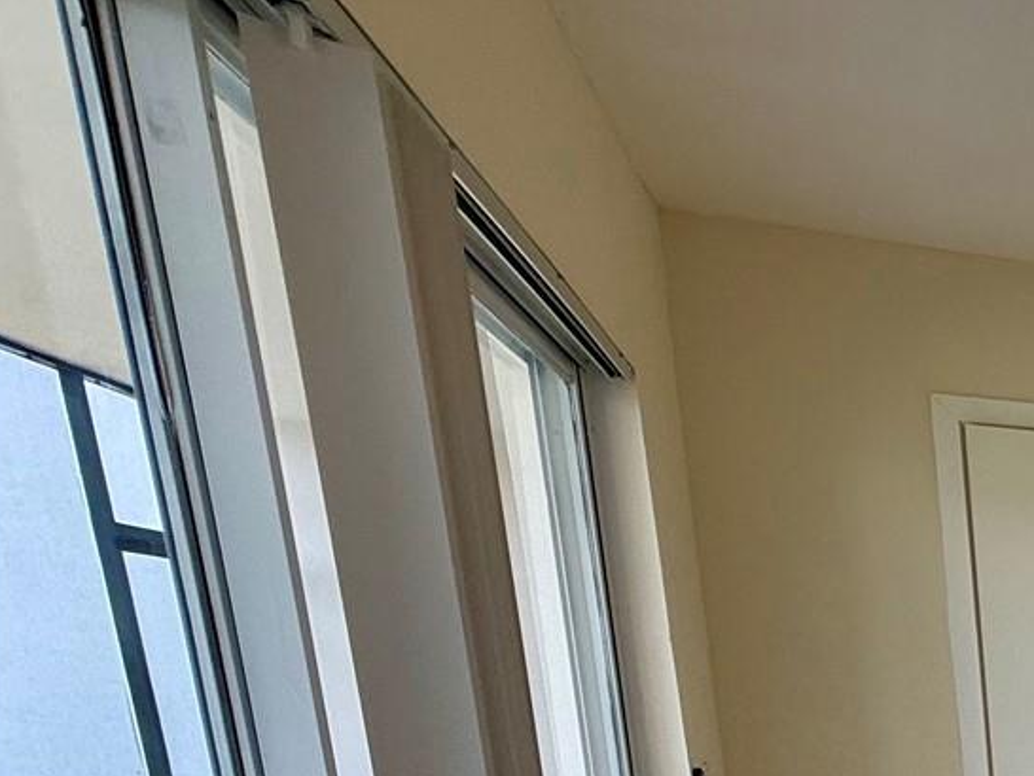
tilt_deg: -10.8
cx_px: 1494
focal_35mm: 41
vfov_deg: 30.2
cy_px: 920
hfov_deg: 30.1
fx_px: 1225
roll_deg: -0.1
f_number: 2.2
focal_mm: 2.22
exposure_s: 1/134
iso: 50
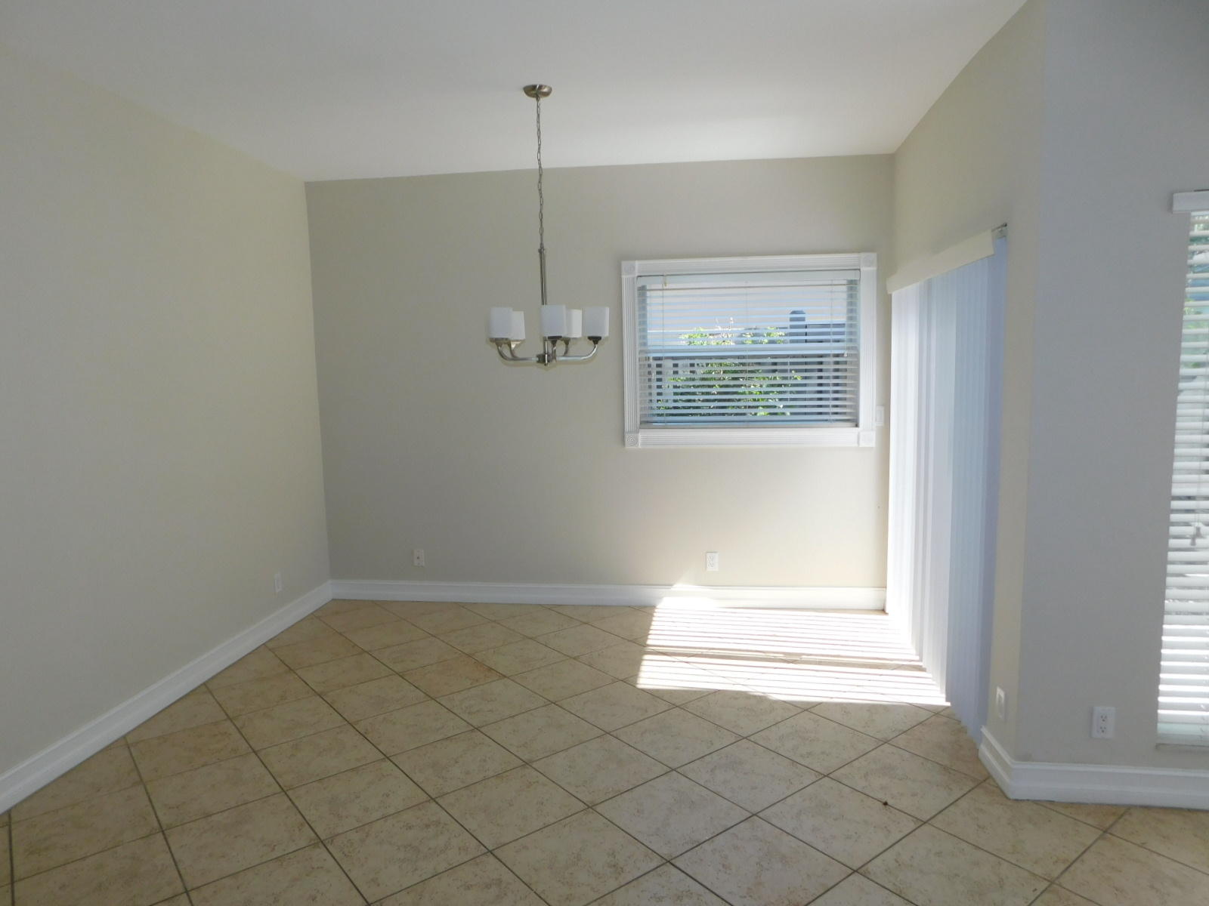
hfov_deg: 73.9
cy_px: 453
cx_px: 604
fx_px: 803
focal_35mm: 23
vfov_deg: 58.9
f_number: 3
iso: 125
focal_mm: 4
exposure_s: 1/200
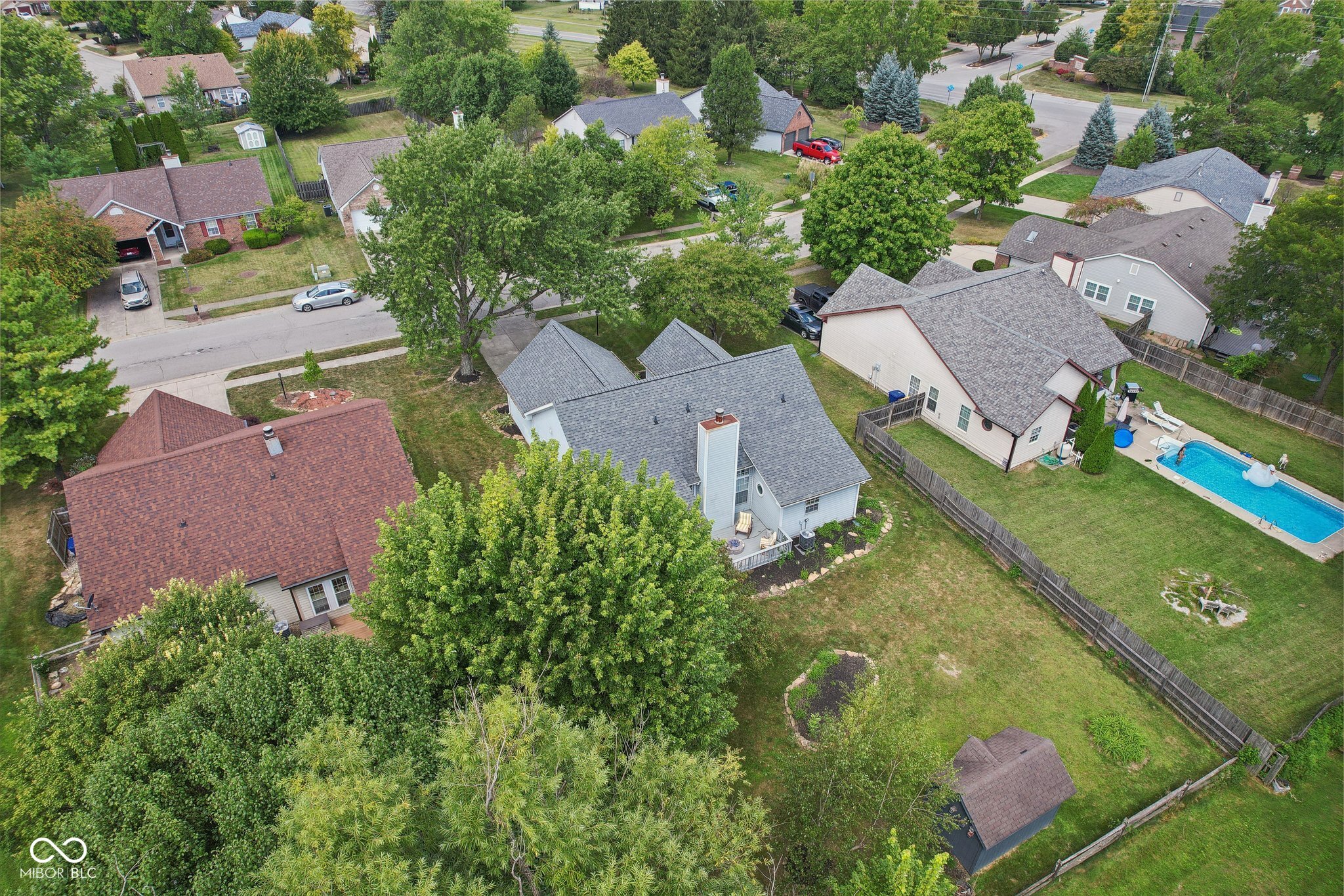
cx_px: 672
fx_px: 821
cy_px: 448
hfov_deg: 78.6
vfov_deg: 57.2
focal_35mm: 22
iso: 100
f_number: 2.8
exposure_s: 1/400
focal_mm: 8.4
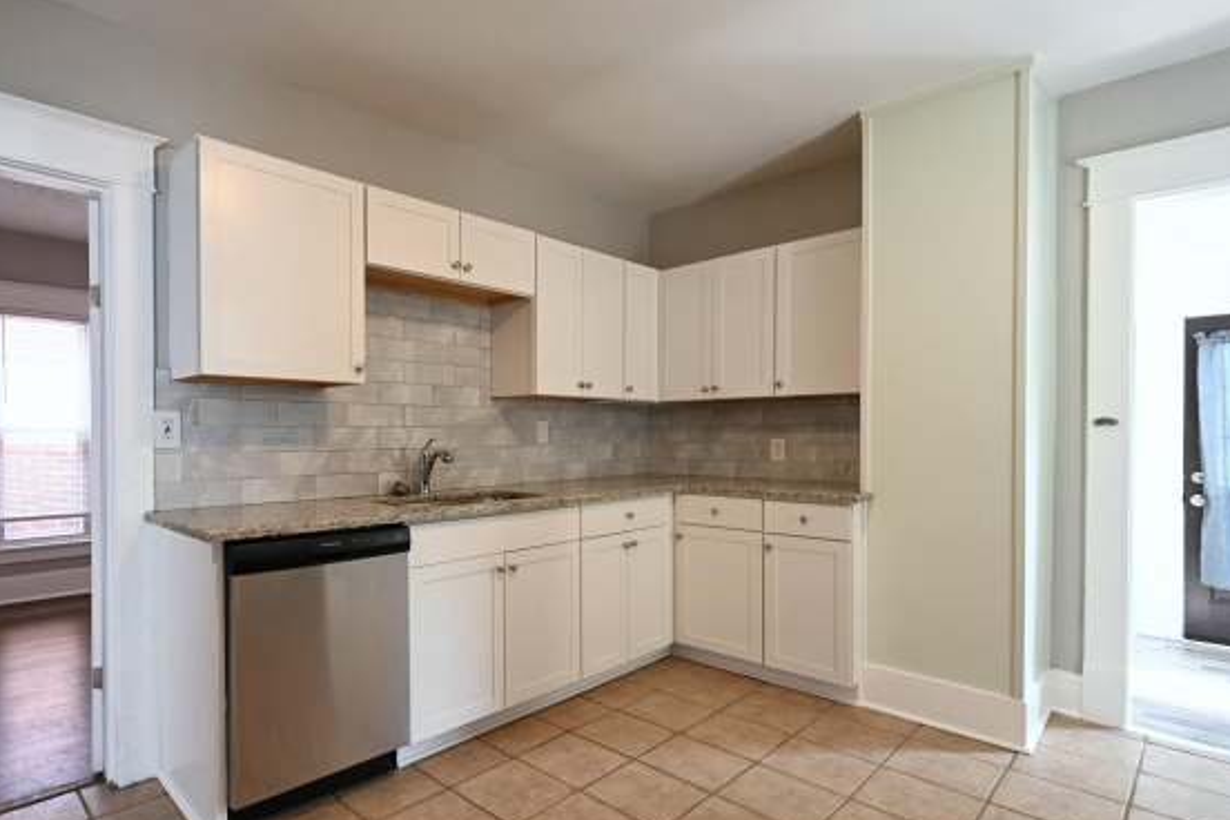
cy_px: 443
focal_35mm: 19
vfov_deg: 64.5
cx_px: 491
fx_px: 649
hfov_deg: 85.8
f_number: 5.6
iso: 280
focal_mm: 14
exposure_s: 1/10
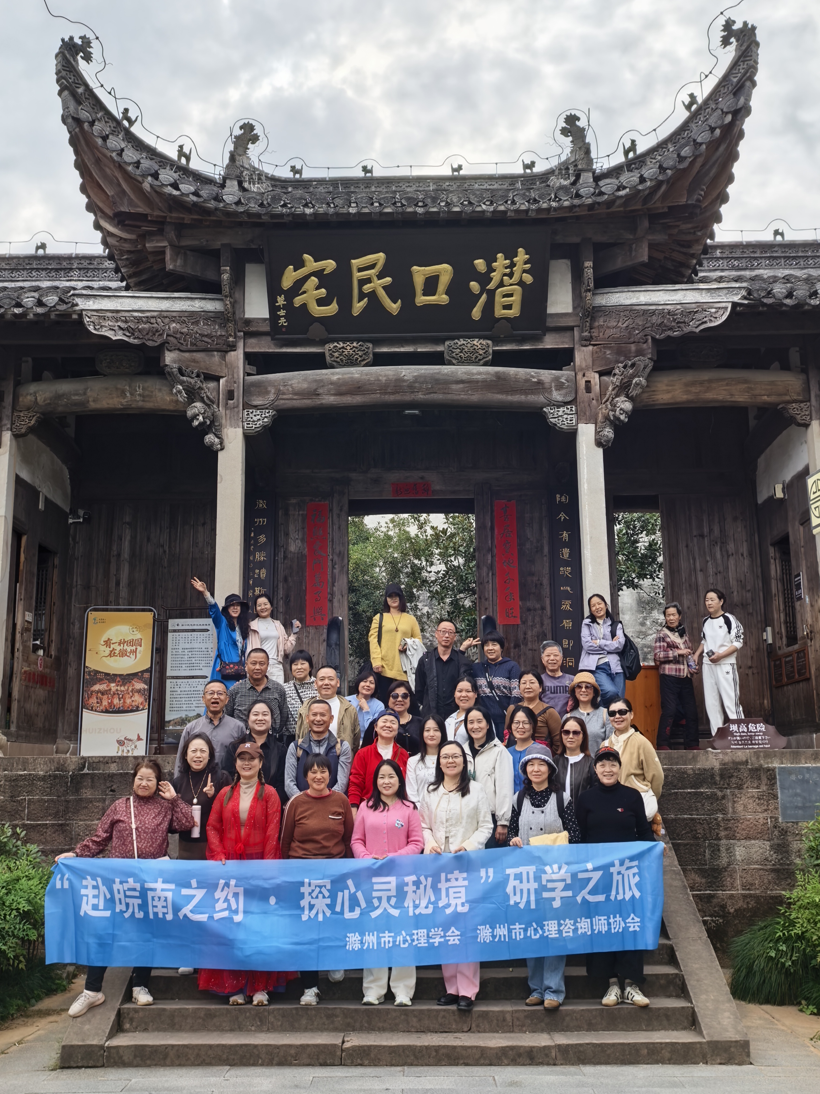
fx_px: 1137
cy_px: 547
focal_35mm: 36
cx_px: 410
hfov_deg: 39.7
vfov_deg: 51.4
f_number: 4
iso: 50
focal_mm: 8.5
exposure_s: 1/239
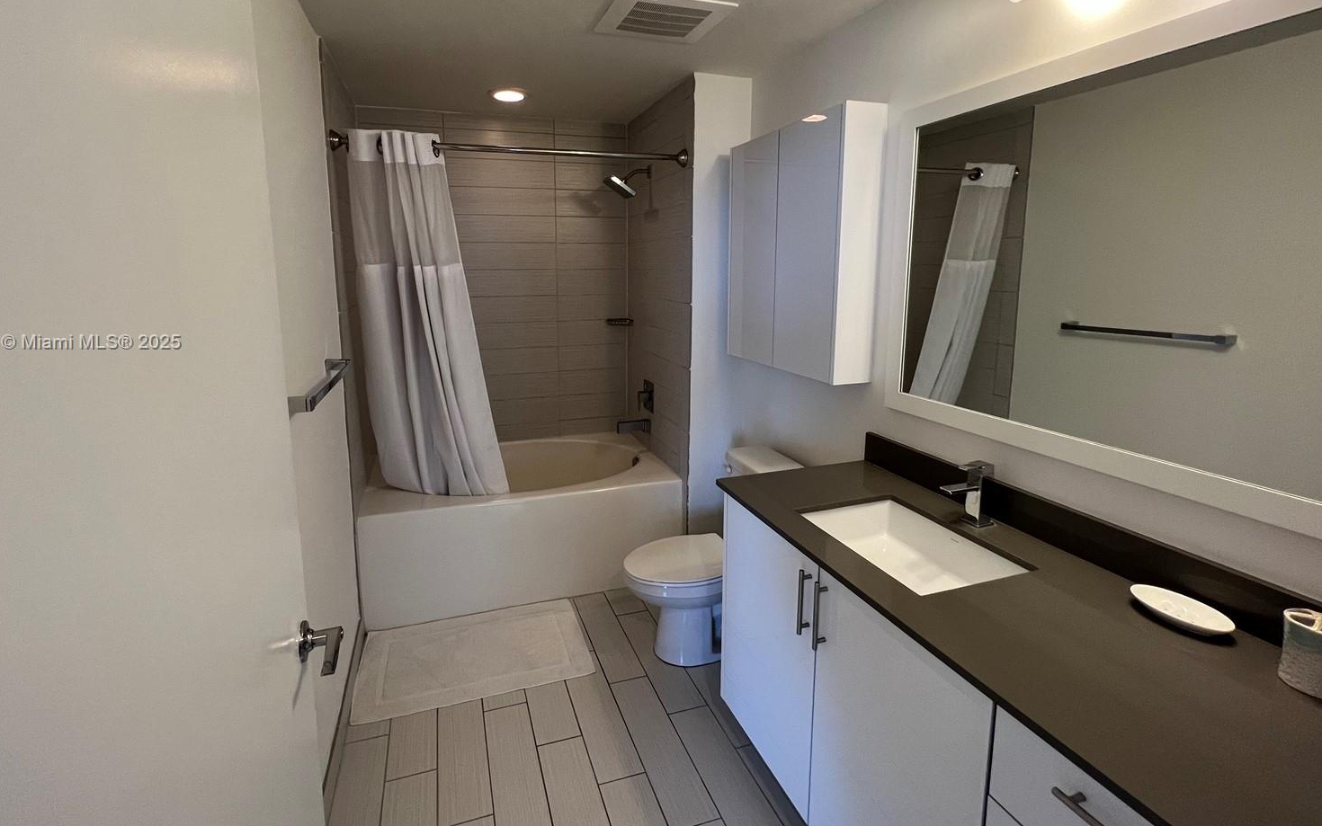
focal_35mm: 15
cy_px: 343
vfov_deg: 74.2
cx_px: 612
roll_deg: +0.1
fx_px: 540
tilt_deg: -7.6
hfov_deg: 101.3
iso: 200
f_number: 1.8
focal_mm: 1.57
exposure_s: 1/60
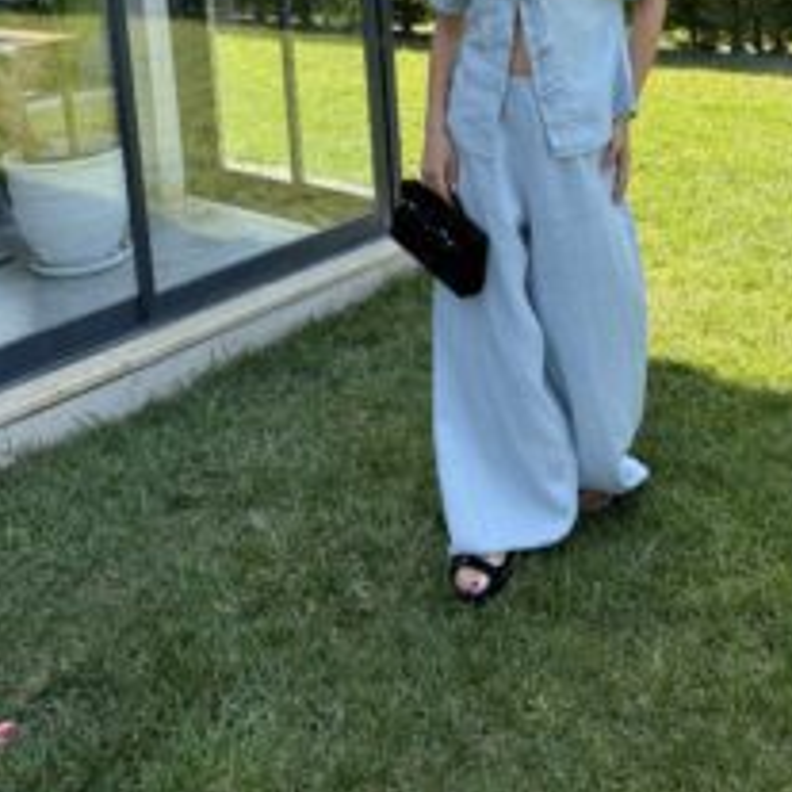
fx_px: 1061
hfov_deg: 40.6
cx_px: 509
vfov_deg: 37.3
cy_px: 31
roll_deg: +3.0
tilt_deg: -8.8
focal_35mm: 41
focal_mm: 6.76
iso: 80
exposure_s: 1/1075
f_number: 1.78
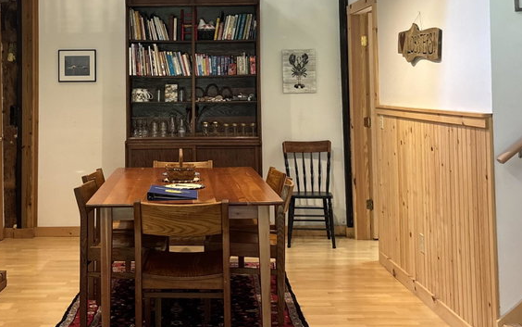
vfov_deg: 25.3
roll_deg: +0.9
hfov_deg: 39.9
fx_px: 712
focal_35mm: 50
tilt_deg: +1.6
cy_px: 56
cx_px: 180
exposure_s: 1/60
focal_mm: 5.96
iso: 250
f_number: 1.6
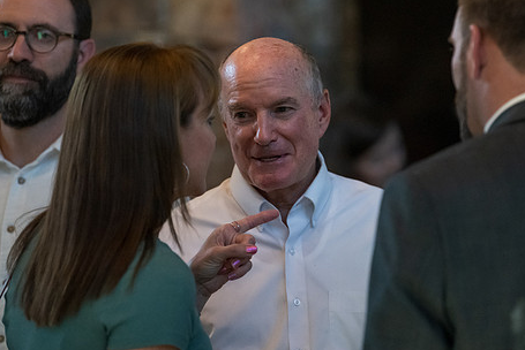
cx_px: 284
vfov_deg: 5.0
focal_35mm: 275
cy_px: 146
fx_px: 4013
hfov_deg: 7.5
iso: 4000
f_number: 2.8
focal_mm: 180
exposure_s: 1/500
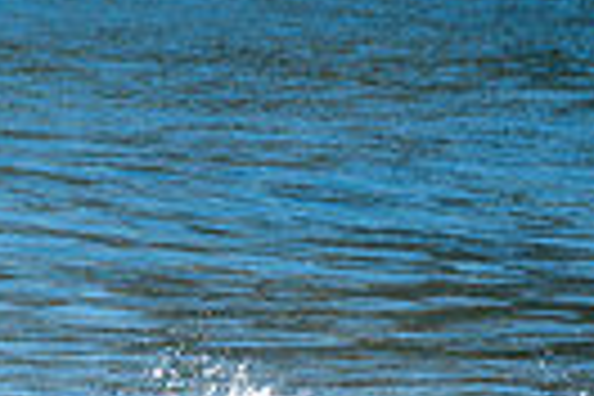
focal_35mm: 1785
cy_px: 496
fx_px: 29450
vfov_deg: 0.8
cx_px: -200
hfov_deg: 1.2
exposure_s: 1/500
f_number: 5.6
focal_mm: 340
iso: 90
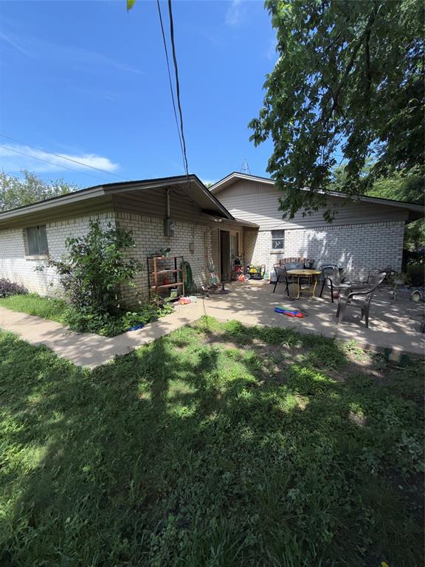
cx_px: 212
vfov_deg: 102.1
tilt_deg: -6.8
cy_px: 284
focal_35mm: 14
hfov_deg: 85.7
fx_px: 229
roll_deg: +0.7
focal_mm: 2.22
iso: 16
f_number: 2.2
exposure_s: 1/888
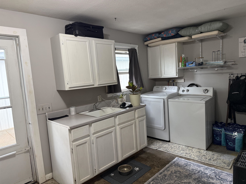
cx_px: 123
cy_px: 92
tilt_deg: -5.6
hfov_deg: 71.6
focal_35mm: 24
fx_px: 171
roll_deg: +3.8
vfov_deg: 56.8
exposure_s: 1/60
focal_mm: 6.76
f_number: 1.78
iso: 250
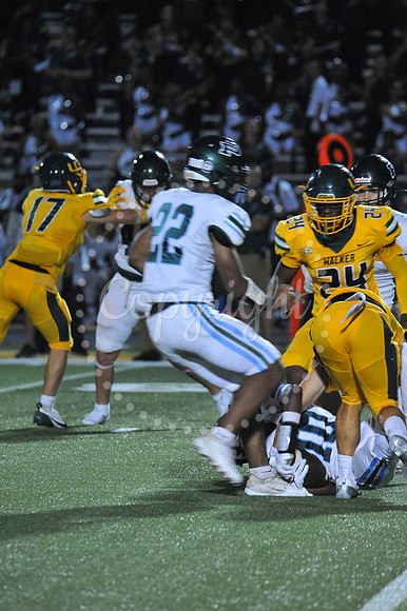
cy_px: 306
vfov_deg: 5.7
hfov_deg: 3.8
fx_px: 6112
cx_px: 204
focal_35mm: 360
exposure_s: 1/200
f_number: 6
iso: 6400
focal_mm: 360
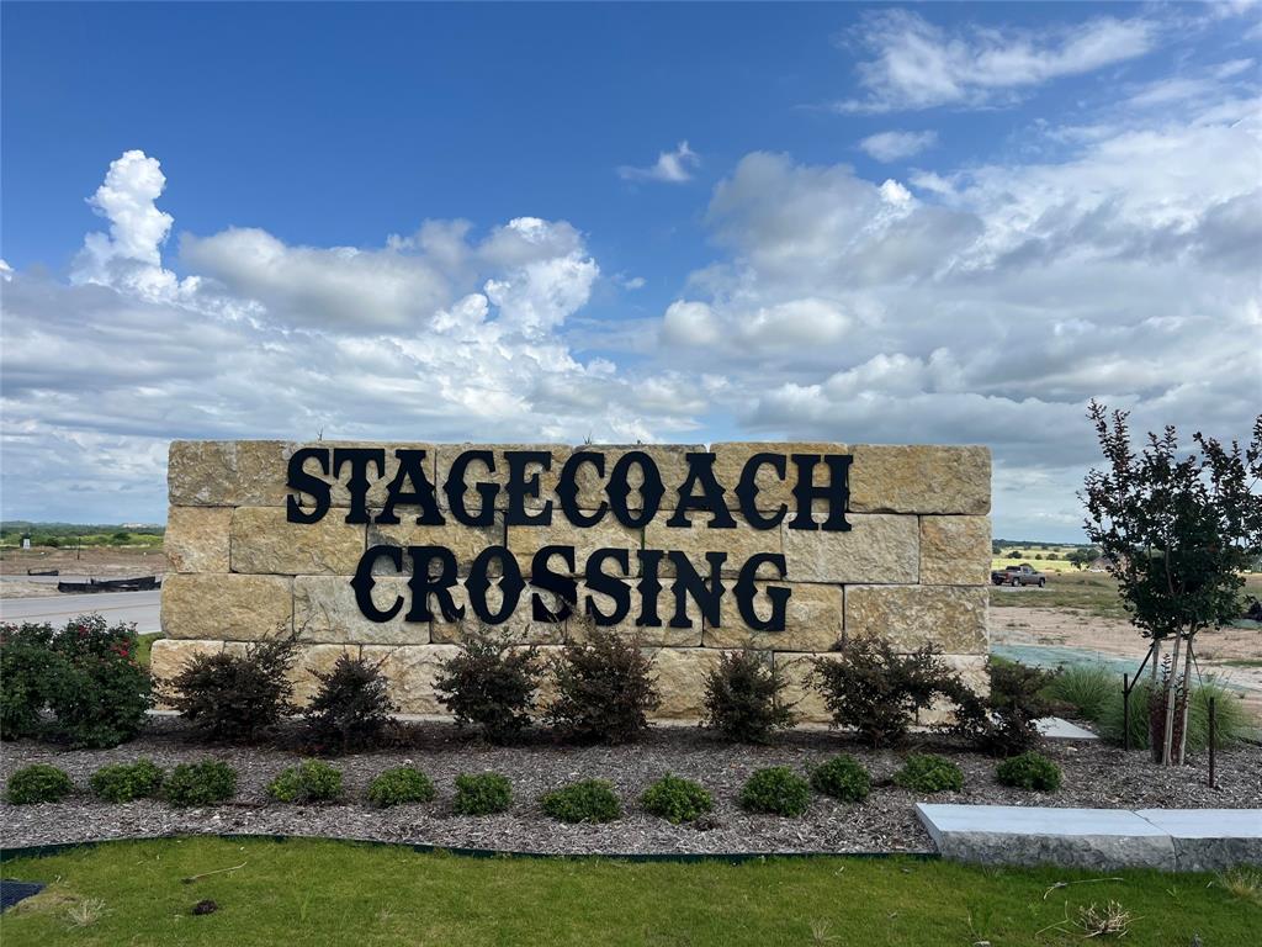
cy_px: 474
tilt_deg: +3.8
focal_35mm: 26
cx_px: 631
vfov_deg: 53.1
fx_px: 948
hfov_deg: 67.3
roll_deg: -1.4
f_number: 1.6
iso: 50
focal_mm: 5.1
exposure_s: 1/5076
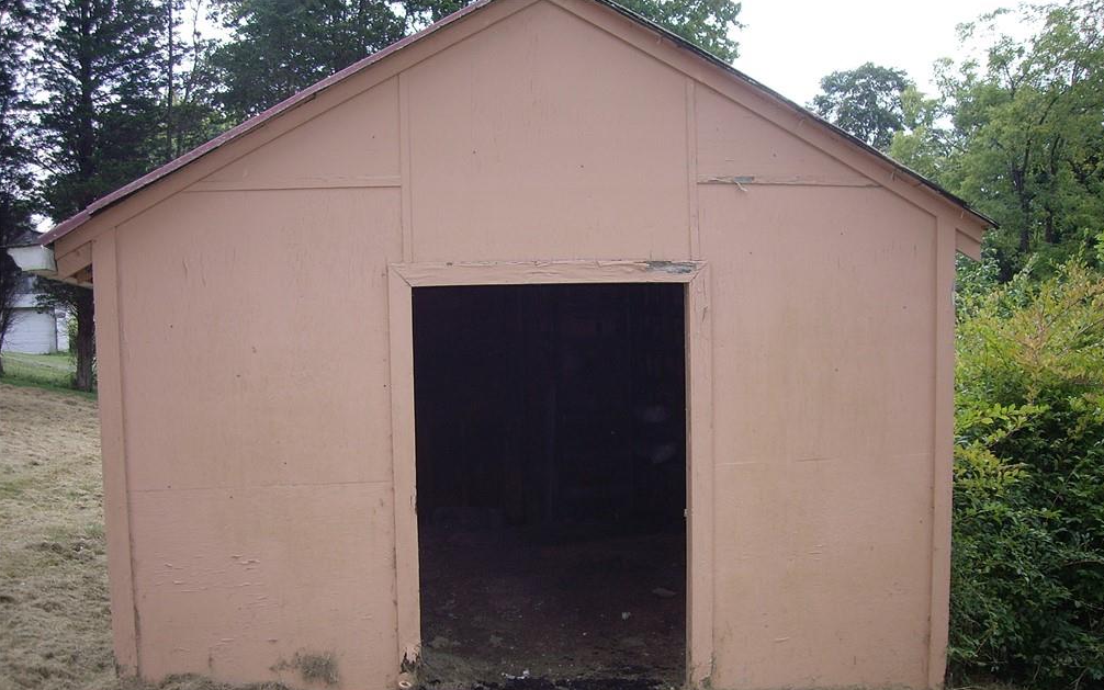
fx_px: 1234
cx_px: 559
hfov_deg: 48.2
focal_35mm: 41
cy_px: 419
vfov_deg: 31.2
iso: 64
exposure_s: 1/320
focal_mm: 6.2
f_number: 2.7
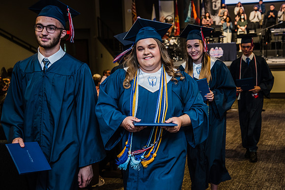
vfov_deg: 21.9
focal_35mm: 62
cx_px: 158
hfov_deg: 32.4
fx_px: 491
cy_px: 85
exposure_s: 1/100
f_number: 4.5
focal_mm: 56
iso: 800
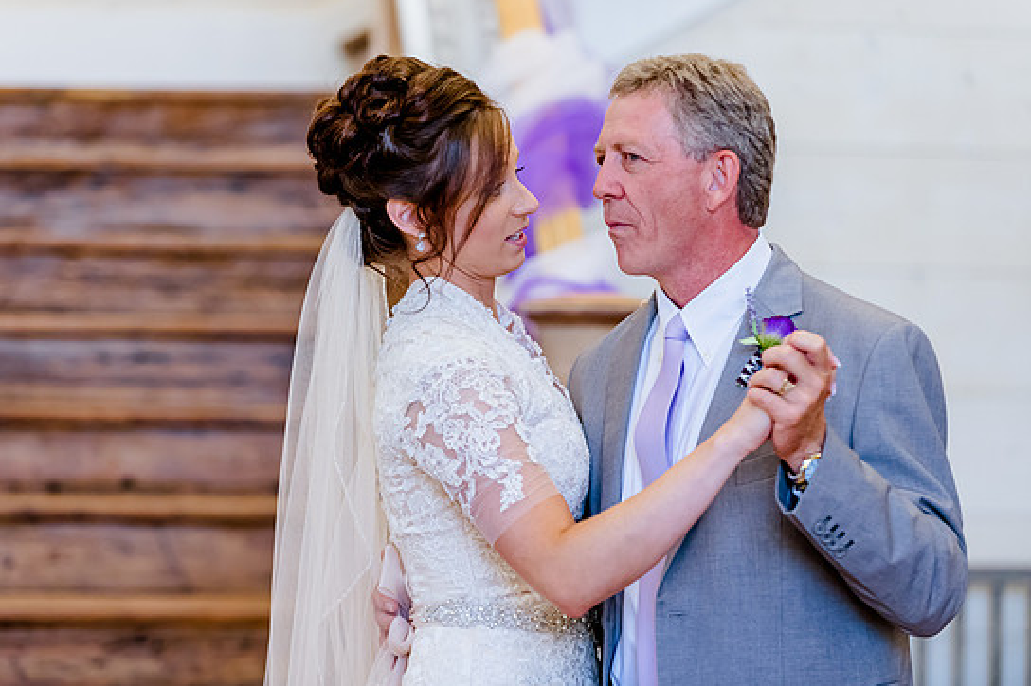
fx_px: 4207
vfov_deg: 9.3
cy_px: 326
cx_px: 460
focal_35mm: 147
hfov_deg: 14.0
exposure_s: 1/500
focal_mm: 130
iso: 2000
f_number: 2.8
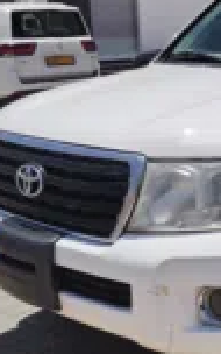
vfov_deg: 25.5
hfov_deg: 15.2
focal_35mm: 81
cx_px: 300
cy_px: 165
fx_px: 781
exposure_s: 1/2847
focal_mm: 4.75
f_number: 1.8
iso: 100
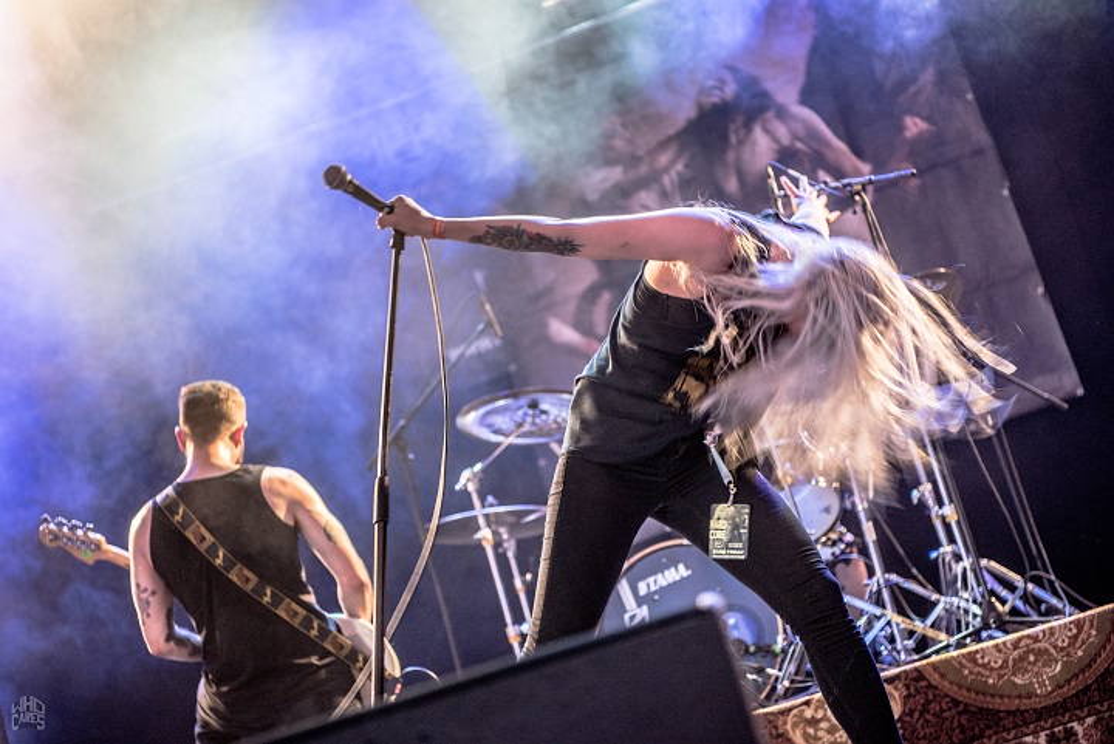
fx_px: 2167
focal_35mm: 70
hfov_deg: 28.8
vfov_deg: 19.5
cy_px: 372
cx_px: 557
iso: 800
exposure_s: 1/100
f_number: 2.8
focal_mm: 70
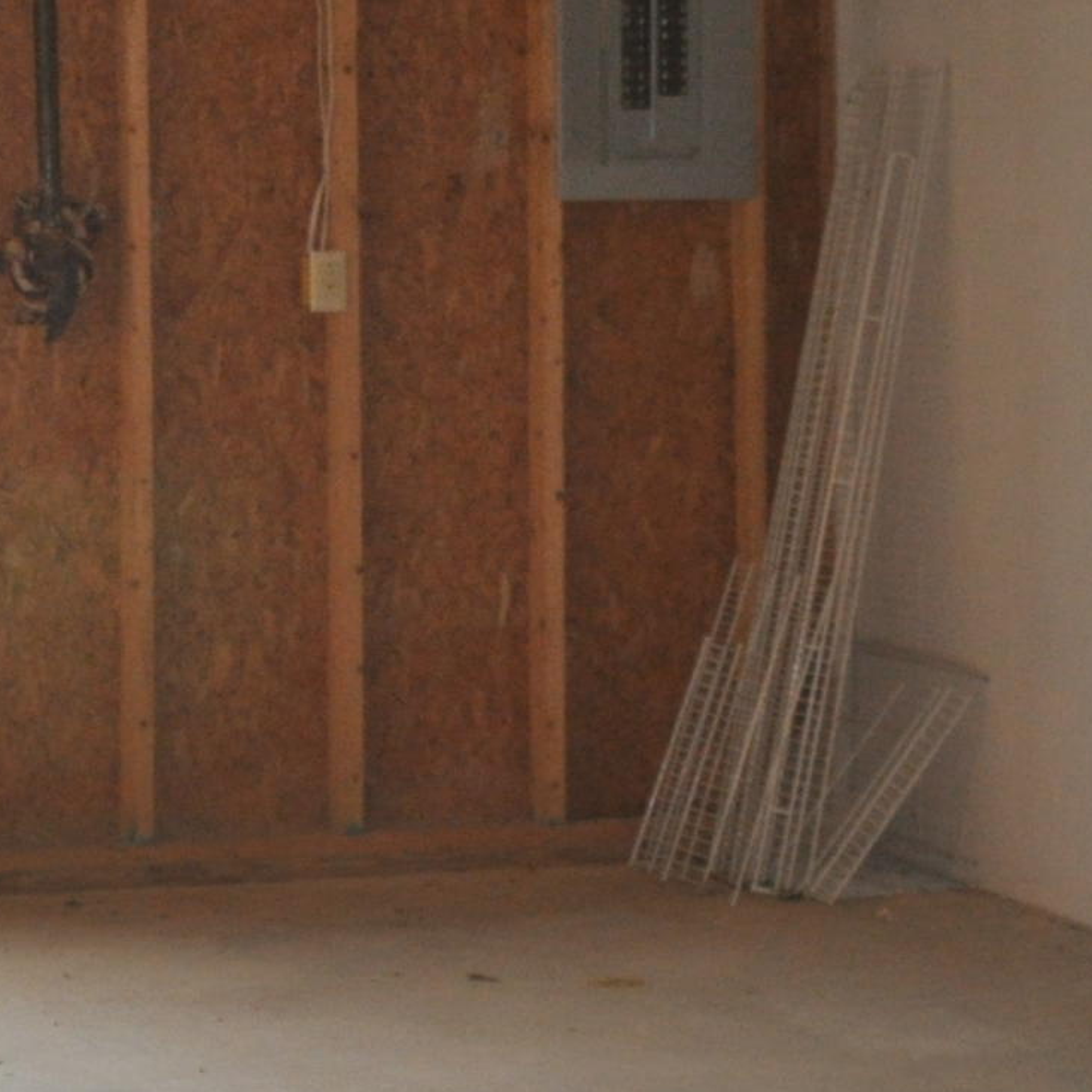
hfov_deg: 11.7
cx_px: -279
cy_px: 447
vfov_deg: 12.0
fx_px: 5211
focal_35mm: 146
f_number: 3.5
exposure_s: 1/60
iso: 800
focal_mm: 28
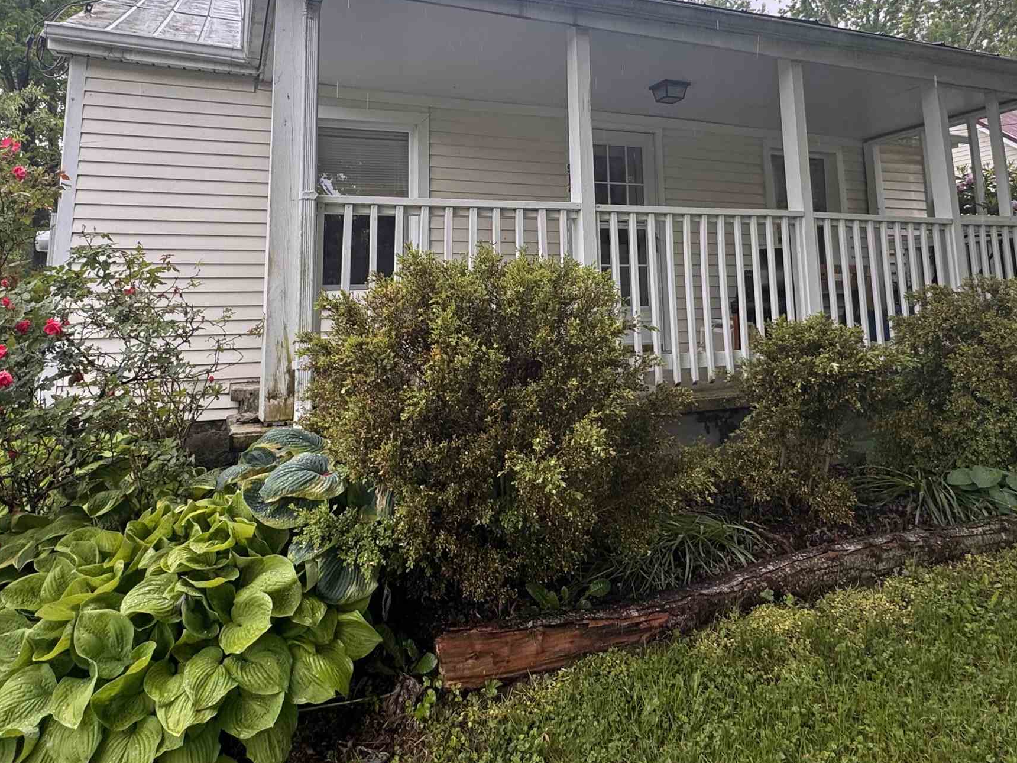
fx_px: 734
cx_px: 536
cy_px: 193
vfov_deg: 52.5
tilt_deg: +8.5
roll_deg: +1.4
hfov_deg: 69.3
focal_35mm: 25
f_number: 2.2
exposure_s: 1/205
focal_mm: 2.22
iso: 40
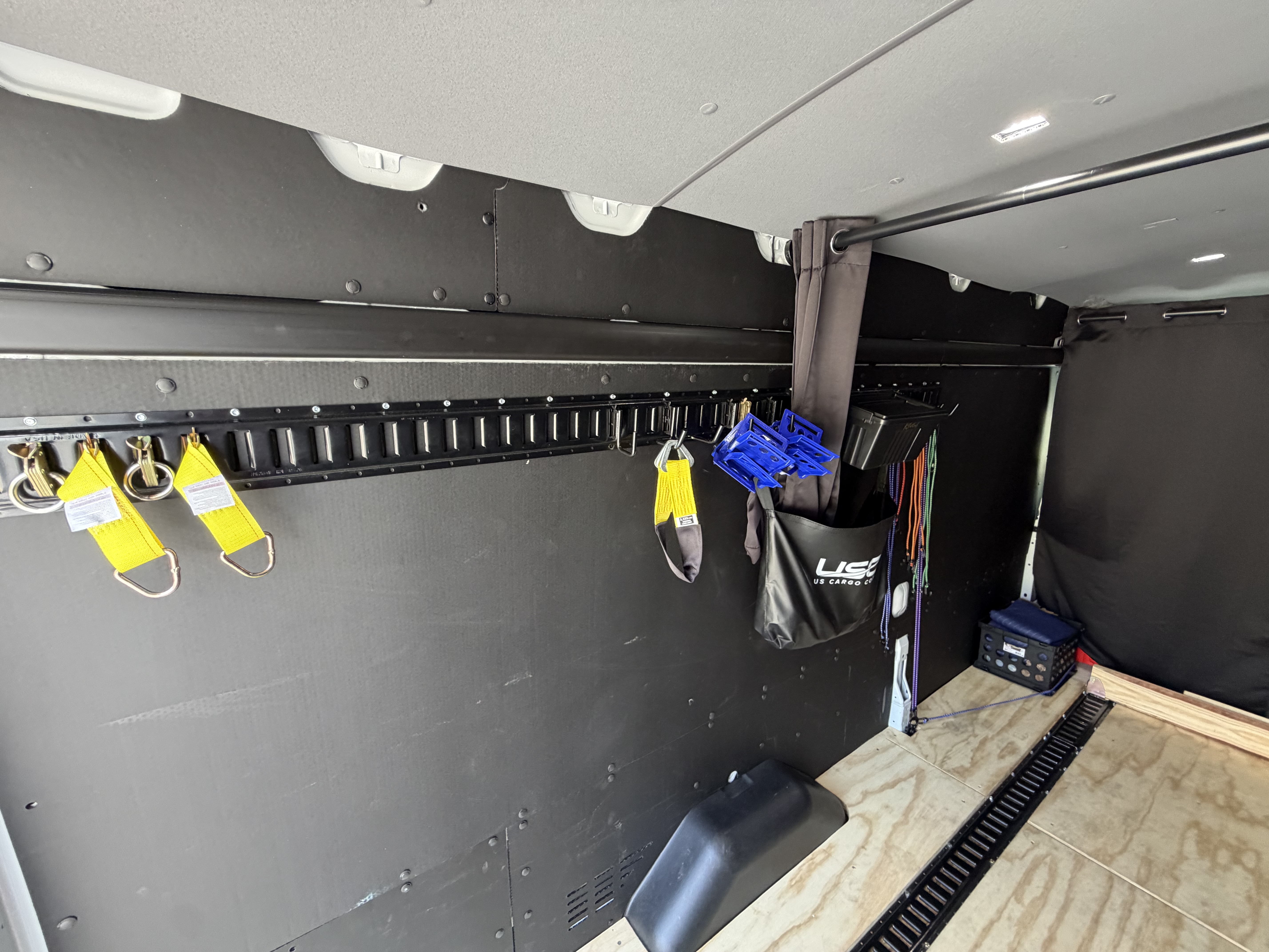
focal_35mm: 14
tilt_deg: -11.6
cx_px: 634
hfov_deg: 102.1
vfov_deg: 85.7
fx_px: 513
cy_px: 476
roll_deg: +2.8
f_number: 2.2
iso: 320
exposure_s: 1/110
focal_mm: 2.22
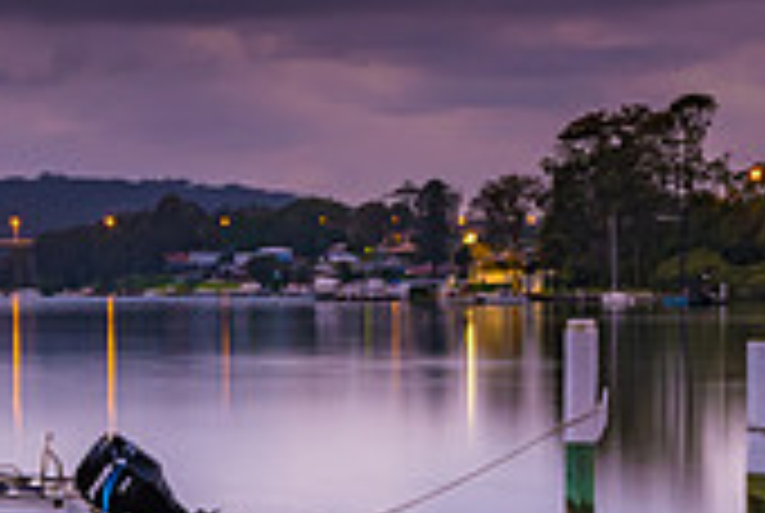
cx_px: 352
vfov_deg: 6.4
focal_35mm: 214
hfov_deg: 9.6
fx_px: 4555
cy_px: 497
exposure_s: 10
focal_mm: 35
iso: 100
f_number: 8
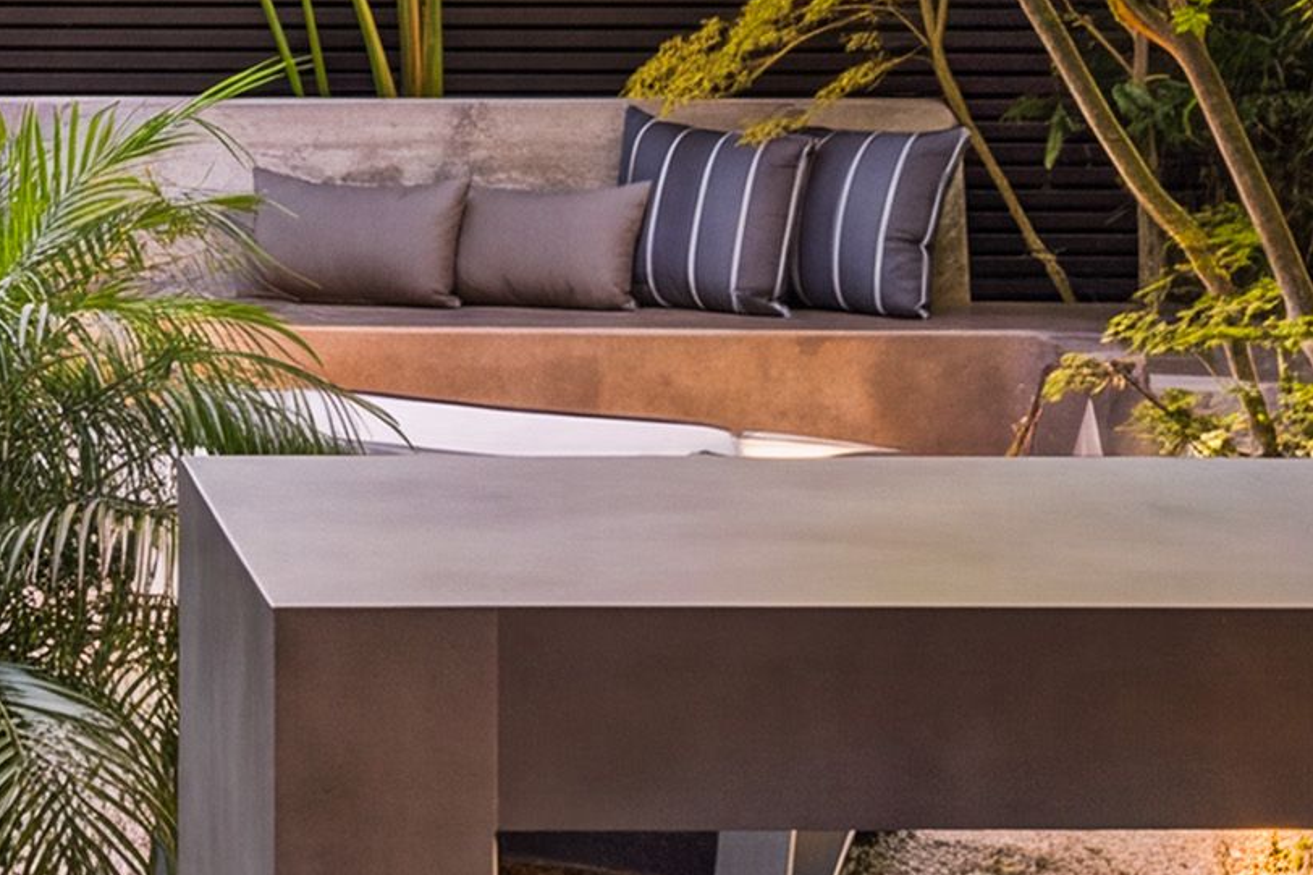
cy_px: -115
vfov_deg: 10.2
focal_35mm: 133
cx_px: -222
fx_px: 4850
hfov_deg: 14.9
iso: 640
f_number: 5.6
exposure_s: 1/60
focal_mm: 24
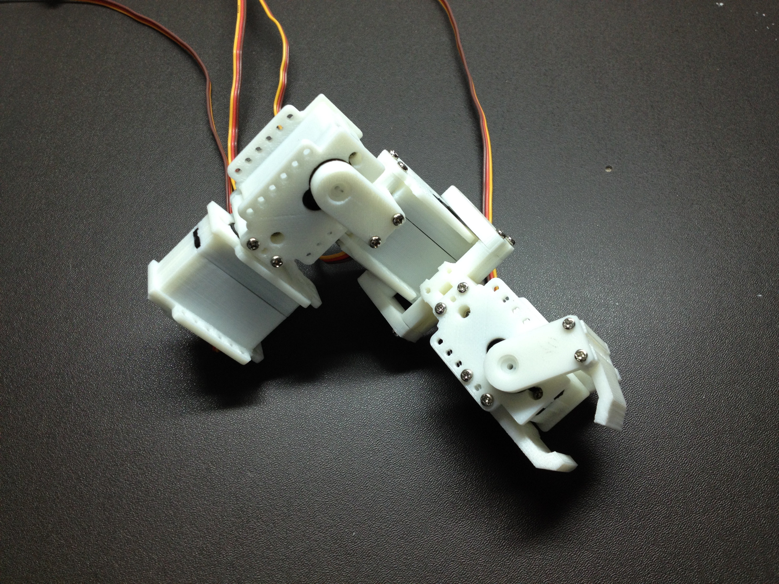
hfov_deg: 52.6
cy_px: 292
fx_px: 788
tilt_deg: -62.5
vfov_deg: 40.7
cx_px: 390
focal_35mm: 35
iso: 80
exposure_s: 1/20
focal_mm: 4.28
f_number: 2.4
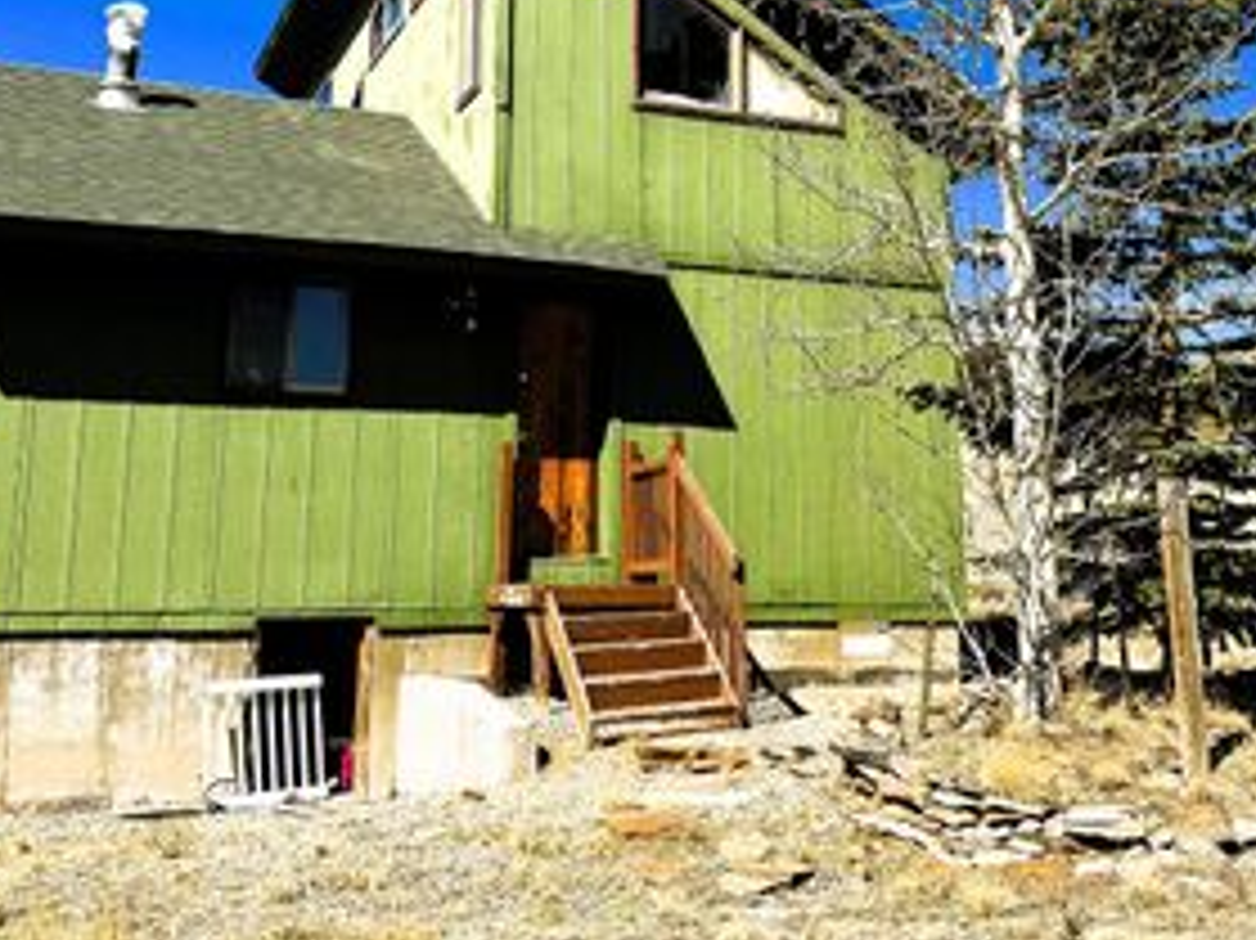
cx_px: 702
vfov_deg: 33.1
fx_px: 1560
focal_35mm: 43
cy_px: 277
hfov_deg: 43.8
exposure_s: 1/4950
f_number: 1.78
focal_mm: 6.76
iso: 80
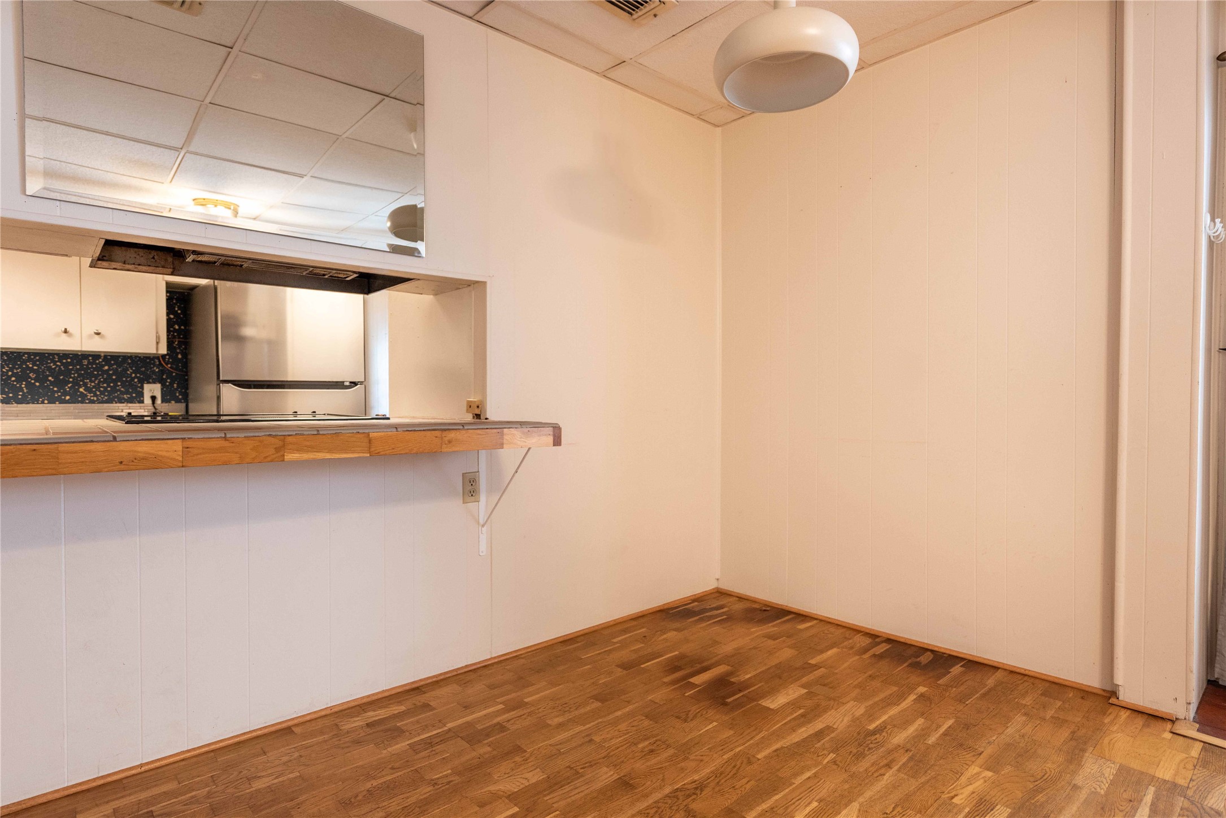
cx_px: 613
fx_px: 647
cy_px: 409
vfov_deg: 64.6
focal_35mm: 19
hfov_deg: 86.9
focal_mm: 19
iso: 800
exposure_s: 1/60
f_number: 4
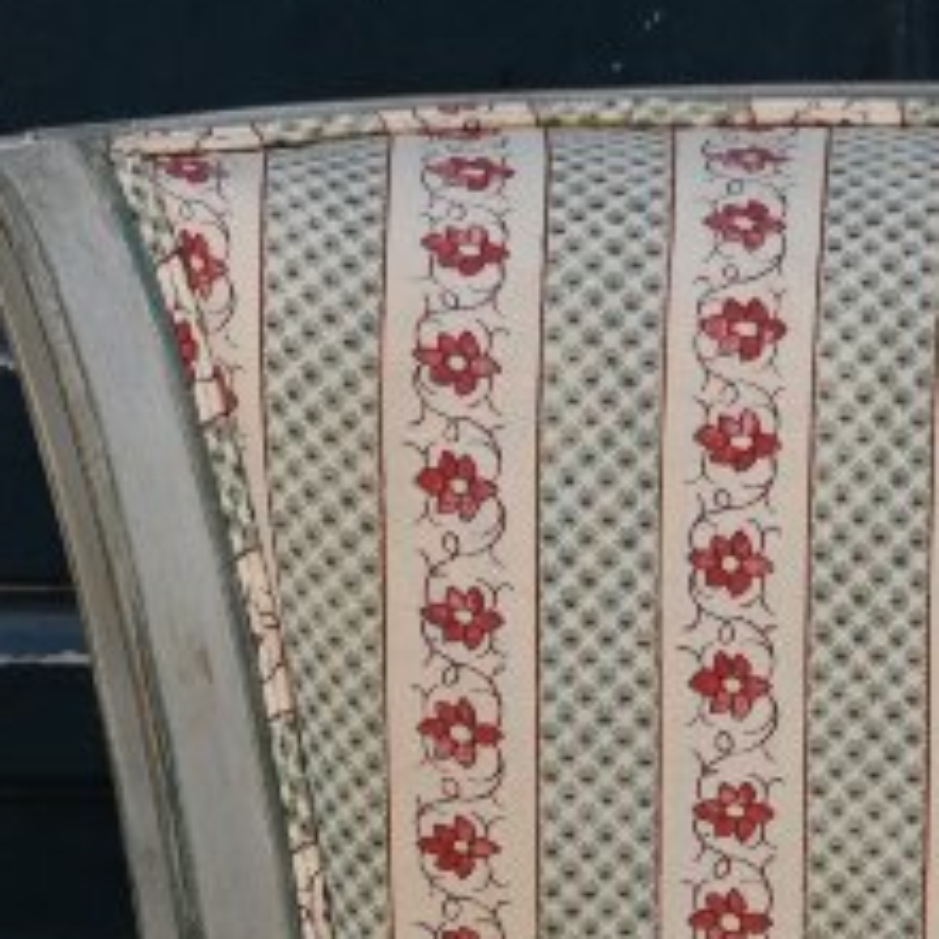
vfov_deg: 9.3
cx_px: 897
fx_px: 5201
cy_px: 2180
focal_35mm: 169
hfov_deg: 10.2
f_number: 5.6
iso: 180
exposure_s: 1/250
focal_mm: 24.5
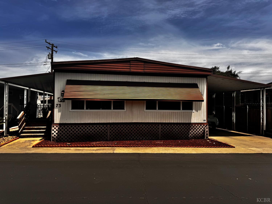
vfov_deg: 56.8
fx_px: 189
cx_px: 136
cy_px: 102
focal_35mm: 24
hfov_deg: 71.6
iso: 80
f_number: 1.78
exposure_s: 1/5814
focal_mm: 6.76
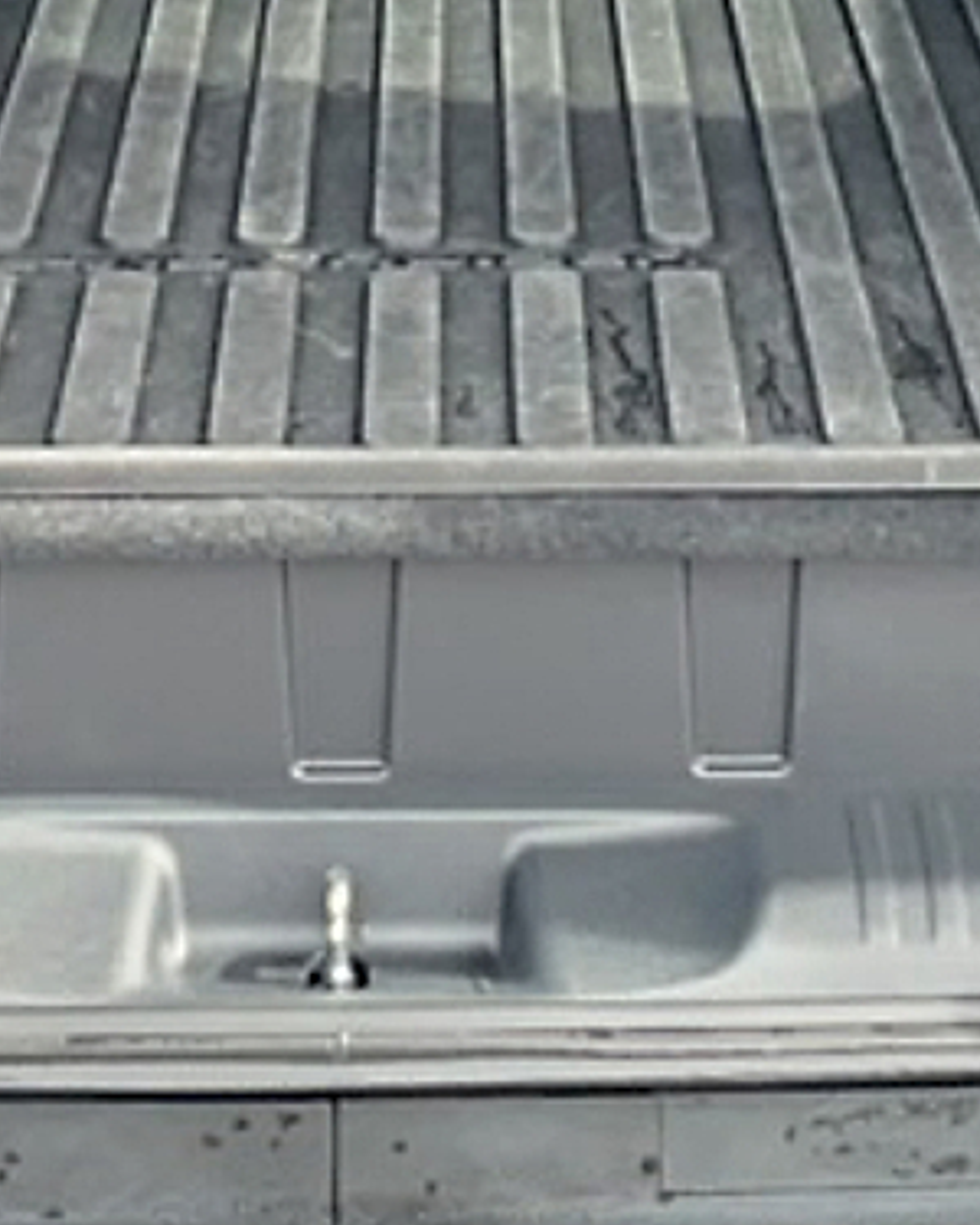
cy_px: -444
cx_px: 412
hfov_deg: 12.3
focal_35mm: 125
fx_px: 4532
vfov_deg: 14.6
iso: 32
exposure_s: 1/189
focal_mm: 3
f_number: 1.8
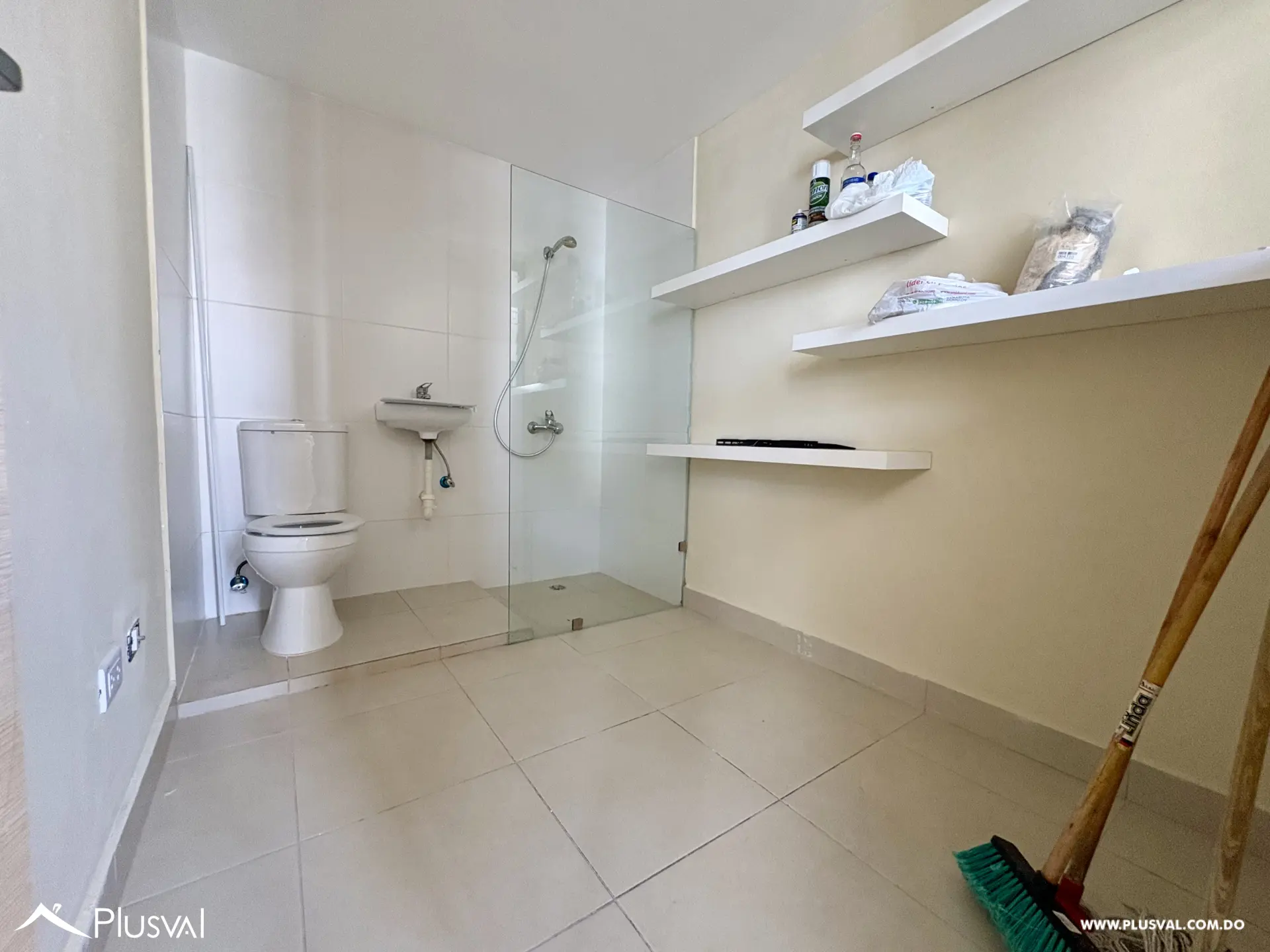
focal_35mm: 14
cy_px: 476
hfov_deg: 102.1
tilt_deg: -4.5
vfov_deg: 85.7
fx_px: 514
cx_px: 635
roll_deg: +0.5
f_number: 2.2
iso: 320
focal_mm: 2.22
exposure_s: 1/60
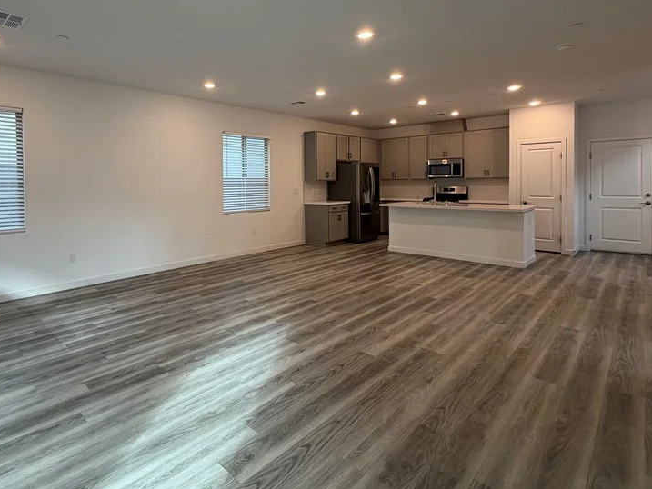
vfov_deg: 65.2
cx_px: 256
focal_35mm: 20
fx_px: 377
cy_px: 188
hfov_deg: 80.6
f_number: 2.2
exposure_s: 1/120
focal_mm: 2.22
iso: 160
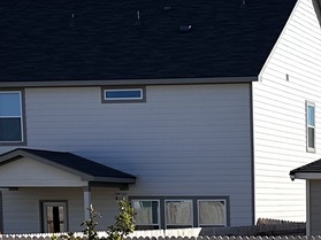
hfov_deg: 15.4
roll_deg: +0.1
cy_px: 326
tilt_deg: -5.7
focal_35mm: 124
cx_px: 360
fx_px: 1149
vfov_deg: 11.6
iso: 80
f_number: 1.78
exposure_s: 1/4184
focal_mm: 6.86
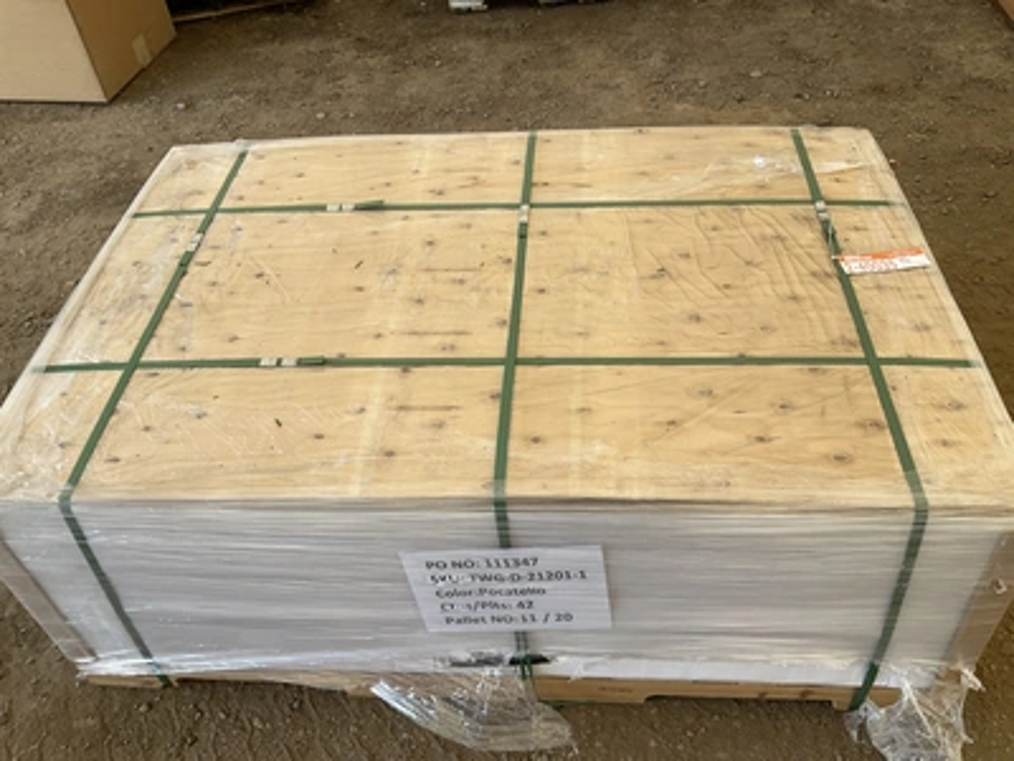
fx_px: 849
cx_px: 507
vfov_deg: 48.2
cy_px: 380
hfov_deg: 61.7
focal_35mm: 29
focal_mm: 3
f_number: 1.8
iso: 20
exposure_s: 1/122
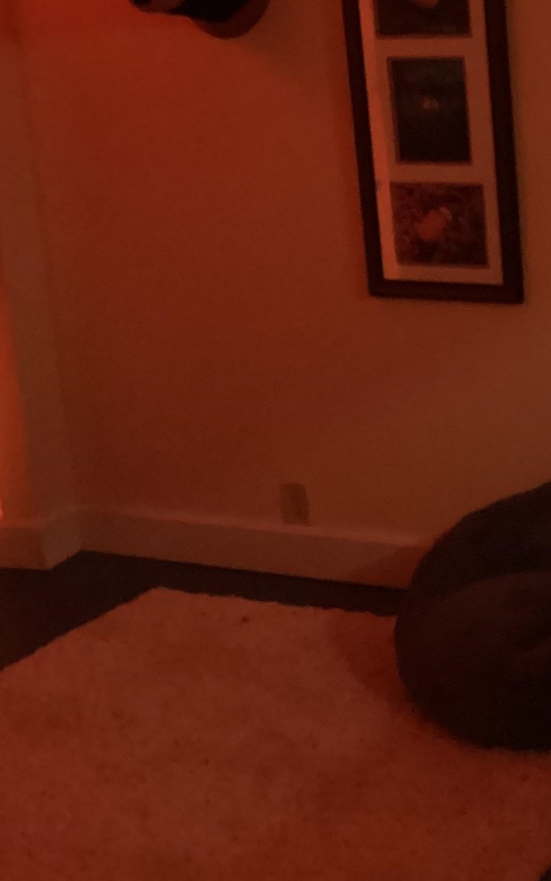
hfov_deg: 18.5
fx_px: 1585
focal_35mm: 66
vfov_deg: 30.9
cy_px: 327
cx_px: 689
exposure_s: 1/17
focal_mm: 3.3
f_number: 2.4
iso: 800
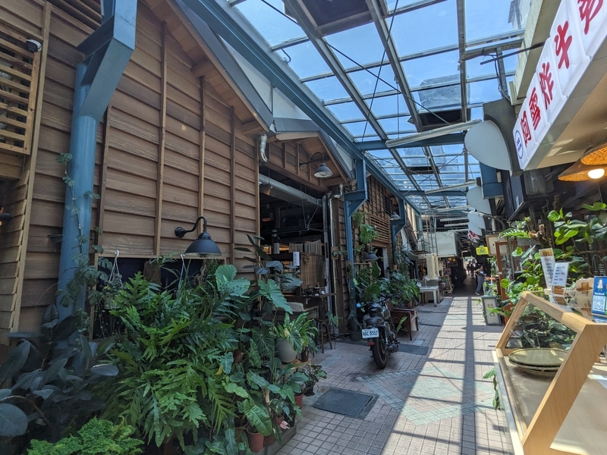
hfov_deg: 94.5
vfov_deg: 78.1
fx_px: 281
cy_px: 228
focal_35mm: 16
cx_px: 304
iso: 28
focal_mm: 2.22
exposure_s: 1/448
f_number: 2.2
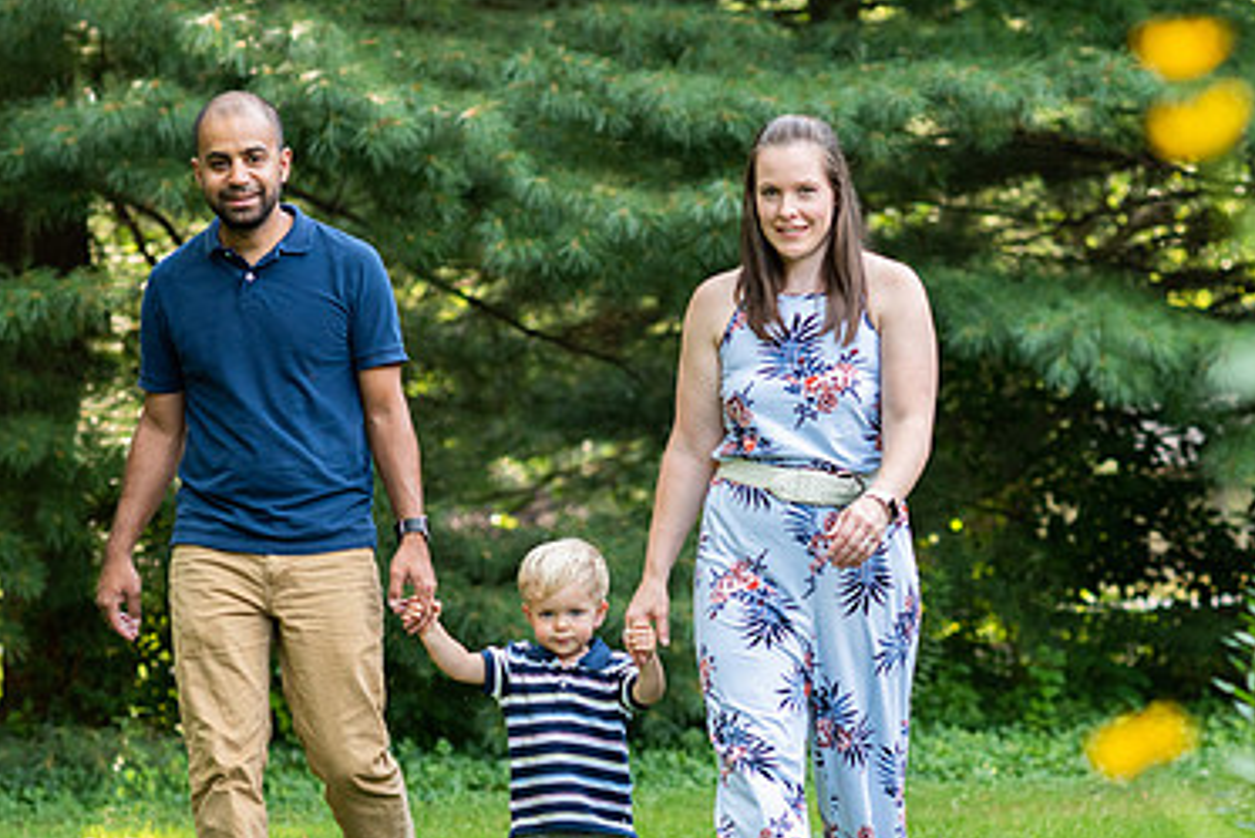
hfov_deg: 15.5
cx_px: 784
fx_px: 4603
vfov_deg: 10.4
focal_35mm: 132
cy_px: 537
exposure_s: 1/1000
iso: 800
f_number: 3.2
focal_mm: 85
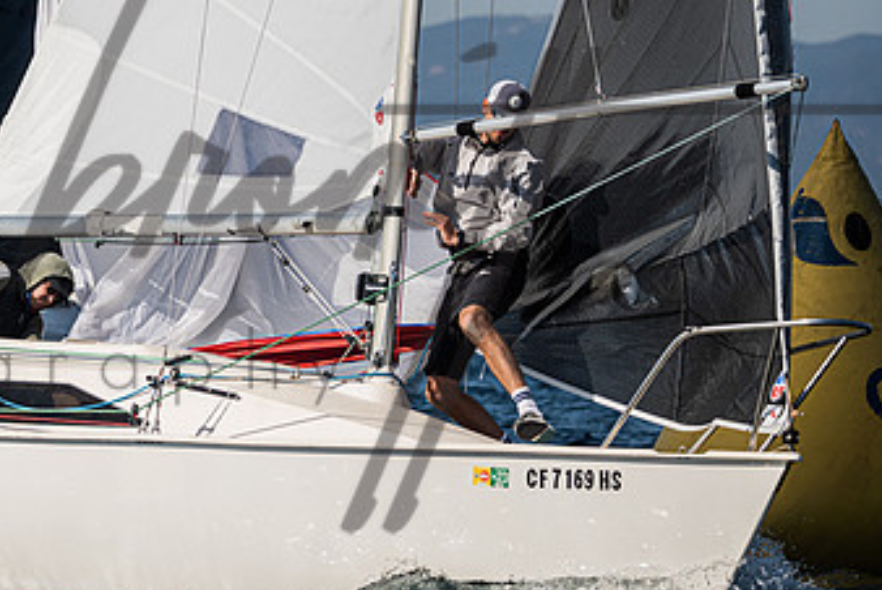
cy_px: 171
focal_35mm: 302
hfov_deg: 6.8
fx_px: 7405
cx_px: 227
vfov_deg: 4.6
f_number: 4.8
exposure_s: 1/5000
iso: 400
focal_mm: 175
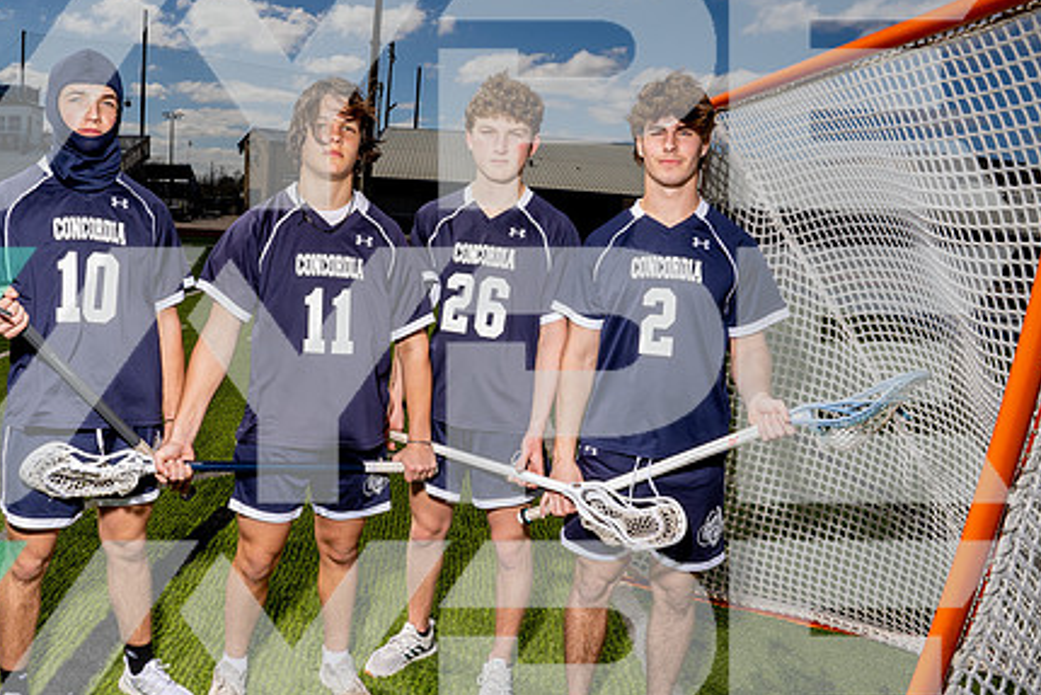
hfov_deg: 66.5
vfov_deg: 47.9
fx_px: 781
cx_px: 399
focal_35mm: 27
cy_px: 377
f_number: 14
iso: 100
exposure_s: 1/250
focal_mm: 20
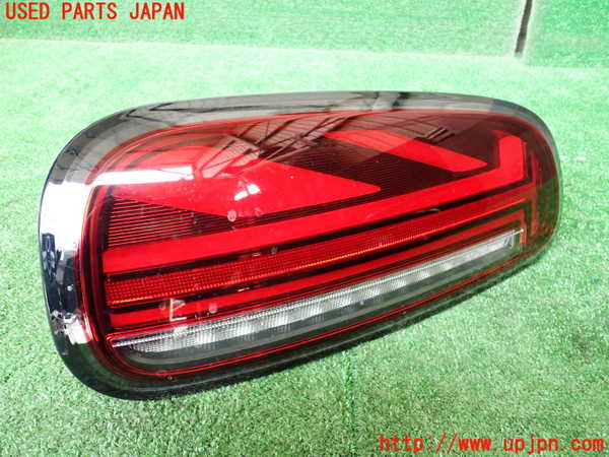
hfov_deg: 60.0
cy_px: 228
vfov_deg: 46.8
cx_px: 304
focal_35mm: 30
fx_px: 528
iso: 500
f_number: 2.3
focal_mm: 5.4
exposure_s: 1/60
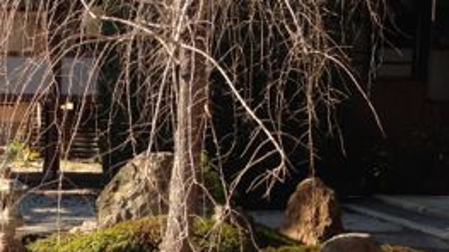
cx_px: -41
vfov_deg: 14.7
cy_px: 192
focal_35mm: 82
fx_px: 976
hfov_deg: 24.2
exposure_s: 1/596
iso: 50
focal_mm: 4.13
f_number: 2.4
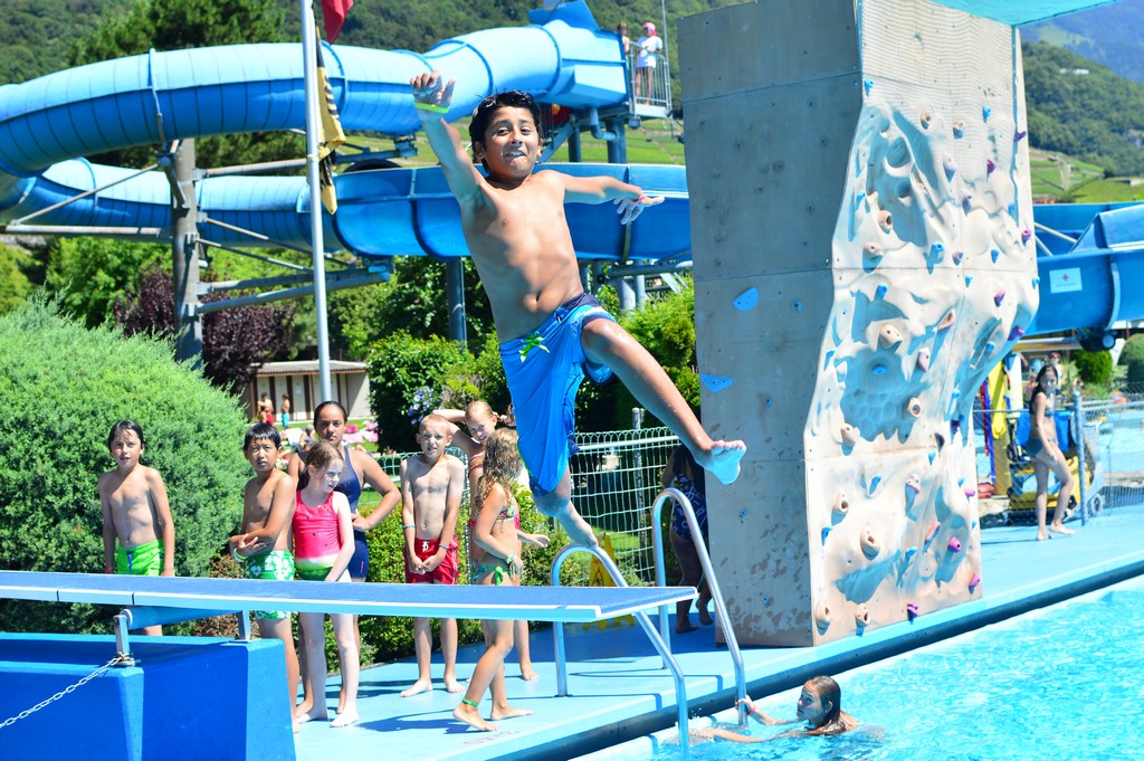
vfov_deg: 25.7
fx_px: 1667
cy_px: 380
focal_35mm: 52
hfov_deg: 37.9
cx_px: 572
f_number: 4.5
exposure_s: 1/500
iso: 100
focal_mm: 35
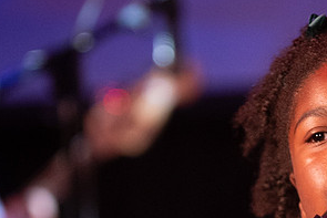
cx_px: 337
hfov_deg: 4.4
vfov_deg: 2.9
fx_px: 4262
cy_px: 214
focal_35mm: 469
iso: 3200
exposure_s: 1/200
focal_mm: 135
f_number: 2.8
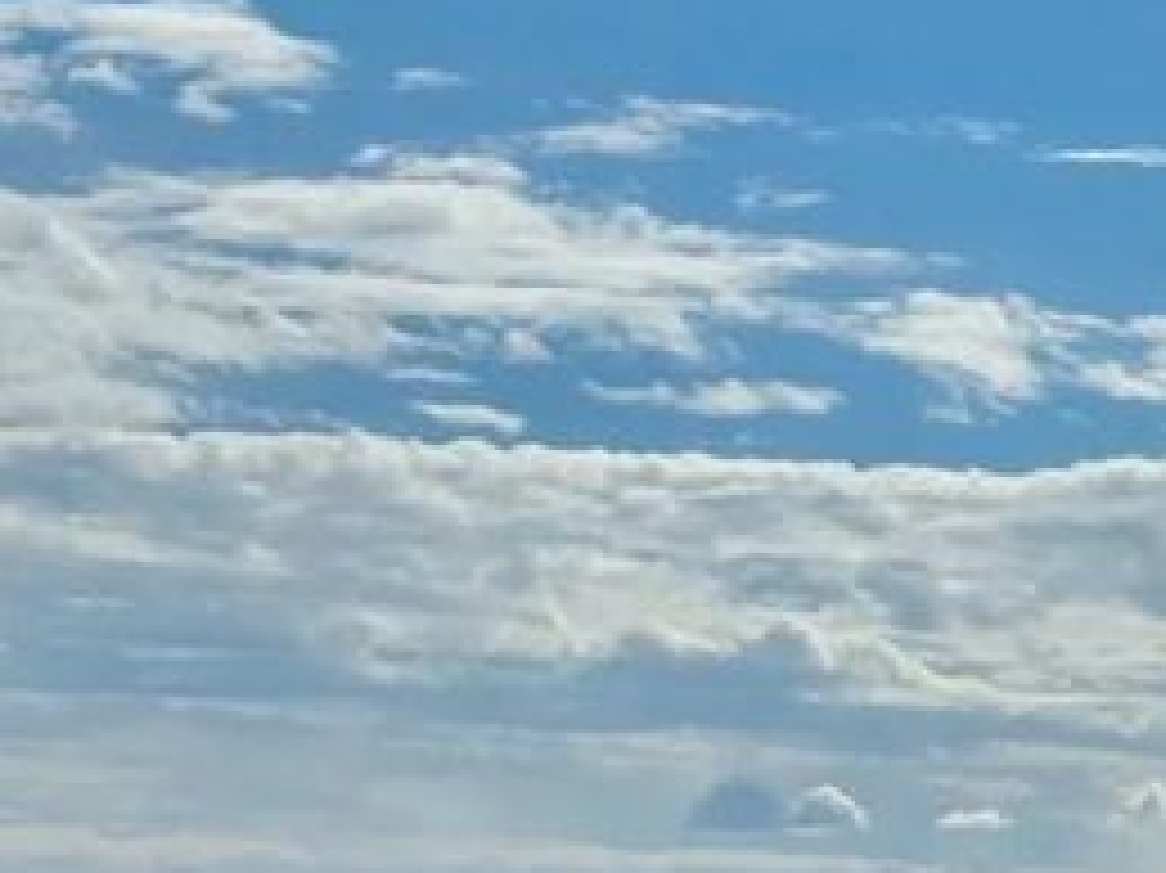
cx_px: 999
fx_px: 6397
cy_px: 1359
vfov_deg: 7.7
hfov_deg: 10.4
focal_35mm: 190
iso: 64
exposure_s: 1/15385
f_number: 1.78
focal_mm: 6.76
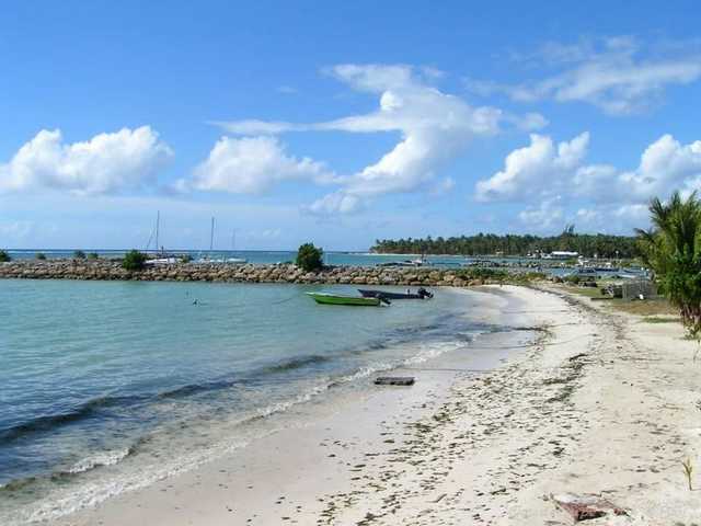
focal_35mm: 38
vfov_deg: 37.7
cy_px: 263
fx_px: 770
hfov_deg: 49.0
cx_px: 350
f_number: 6.3
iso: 50
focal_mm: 5.8
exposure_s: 1/640
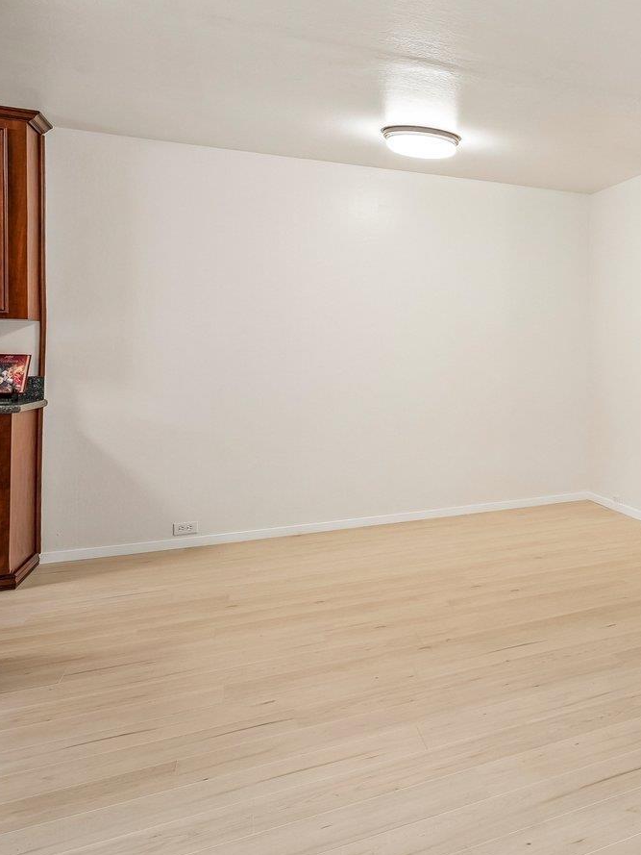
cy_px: 362
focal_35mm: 31
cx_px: 840
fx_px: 765
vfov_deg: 58.1
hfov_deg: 33.1
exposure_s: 1/25
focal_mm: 14
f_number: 8
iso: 640
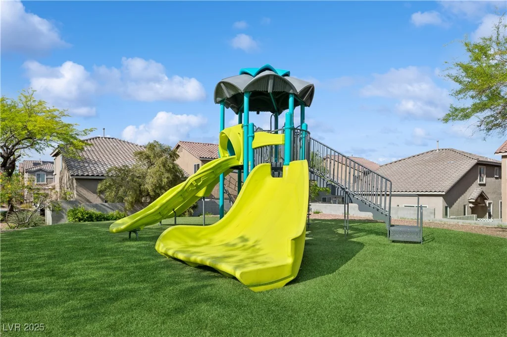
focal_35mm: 22
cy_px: 168
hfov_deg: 79.9
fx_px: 303
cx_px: 254
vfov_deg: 58.3
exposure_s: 1/1250
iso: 200
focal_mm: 21.5
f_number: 8
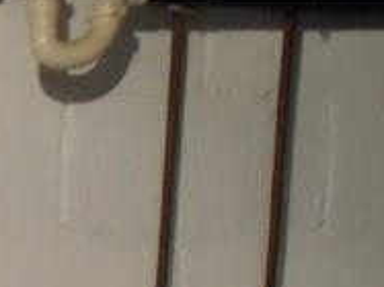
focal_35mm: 137
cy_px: 777
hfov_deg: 12.8
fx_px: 1519
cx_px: -351
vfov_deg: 9.2
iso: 320
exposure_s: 1/30
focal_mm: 4.5
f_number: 2.5
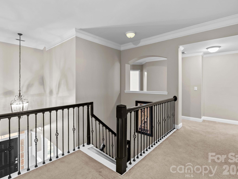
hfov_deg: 87.7
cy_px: 86
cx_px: 113
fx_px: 124
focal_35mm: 18
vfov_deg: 71.6
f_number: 8
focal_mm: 16
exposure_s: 2
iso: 100
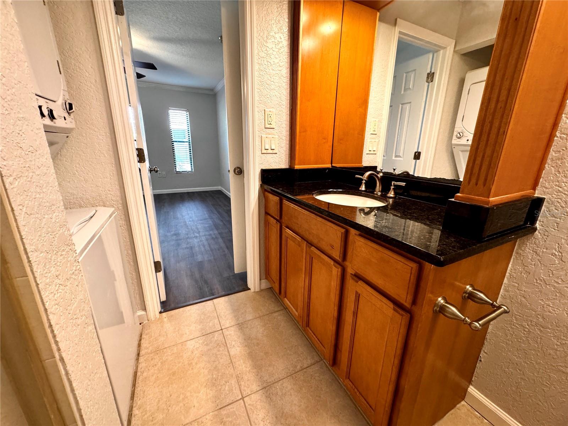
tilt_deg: -16.4
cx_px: 284
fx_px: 230
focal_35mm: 14
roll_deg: +0.2
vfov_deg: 85.7
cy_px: 213
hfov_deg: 102.1
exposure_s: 1/60
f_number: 2.2
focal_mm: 2.22
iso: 320
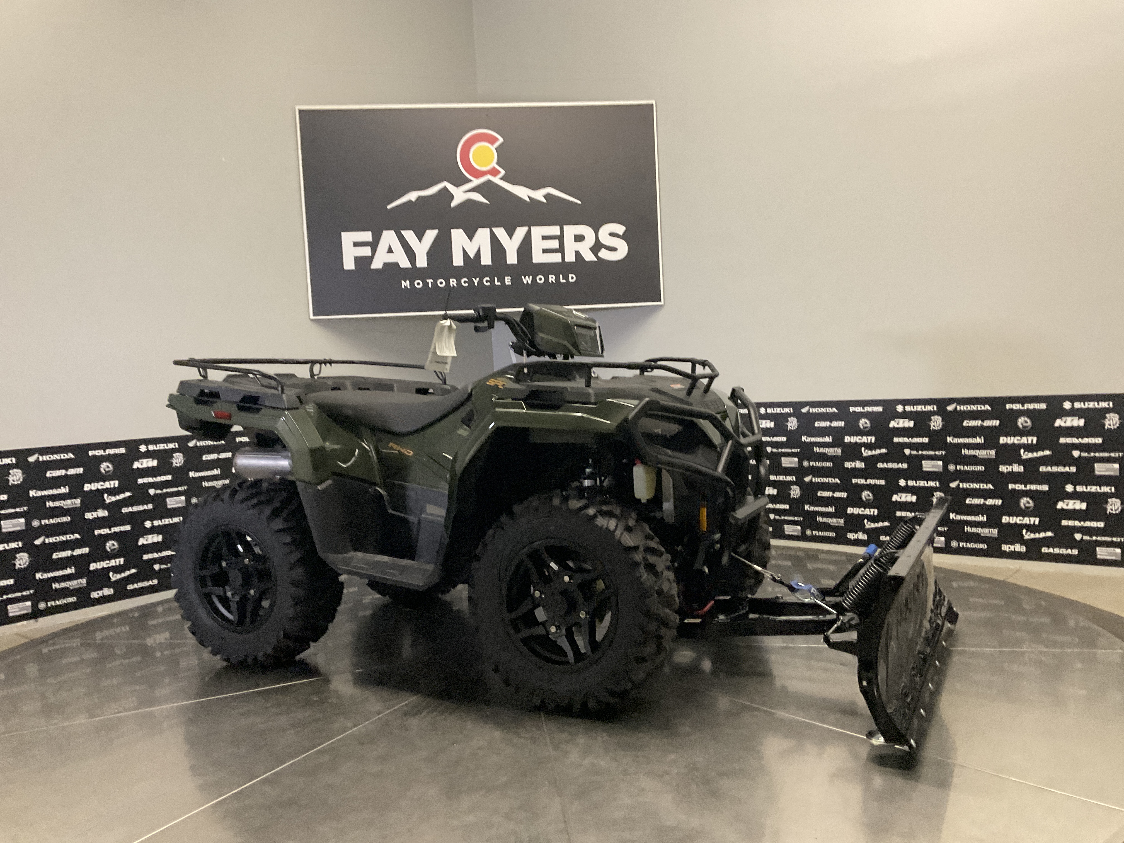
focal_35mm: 29
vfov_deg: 48.2
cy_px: 422
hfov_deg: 61.7
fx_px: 942
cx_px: 562
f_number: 1.8
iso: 200
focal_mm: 3
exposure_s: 1/60
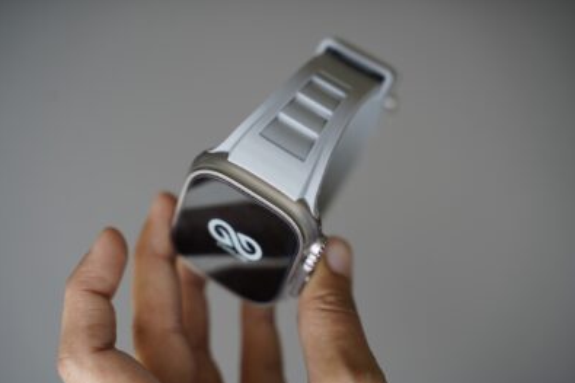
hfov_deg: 26.7
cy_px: 192
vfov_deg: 17.9
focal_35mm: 76
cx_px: 287
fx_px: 1213
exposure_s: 1/80
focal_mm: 75
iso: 200
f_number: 4
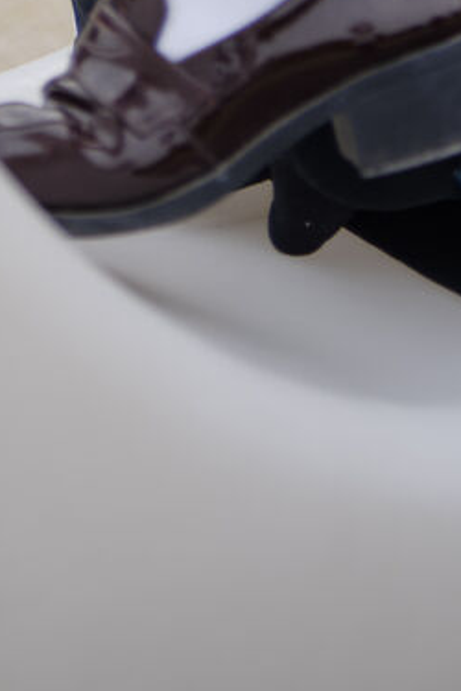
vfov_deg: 10.8
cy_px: -831
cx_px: 260
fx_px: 3227
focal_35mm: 168
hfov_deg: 8.2
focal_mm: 35
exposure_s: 1/2500
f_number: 1.8
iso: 100
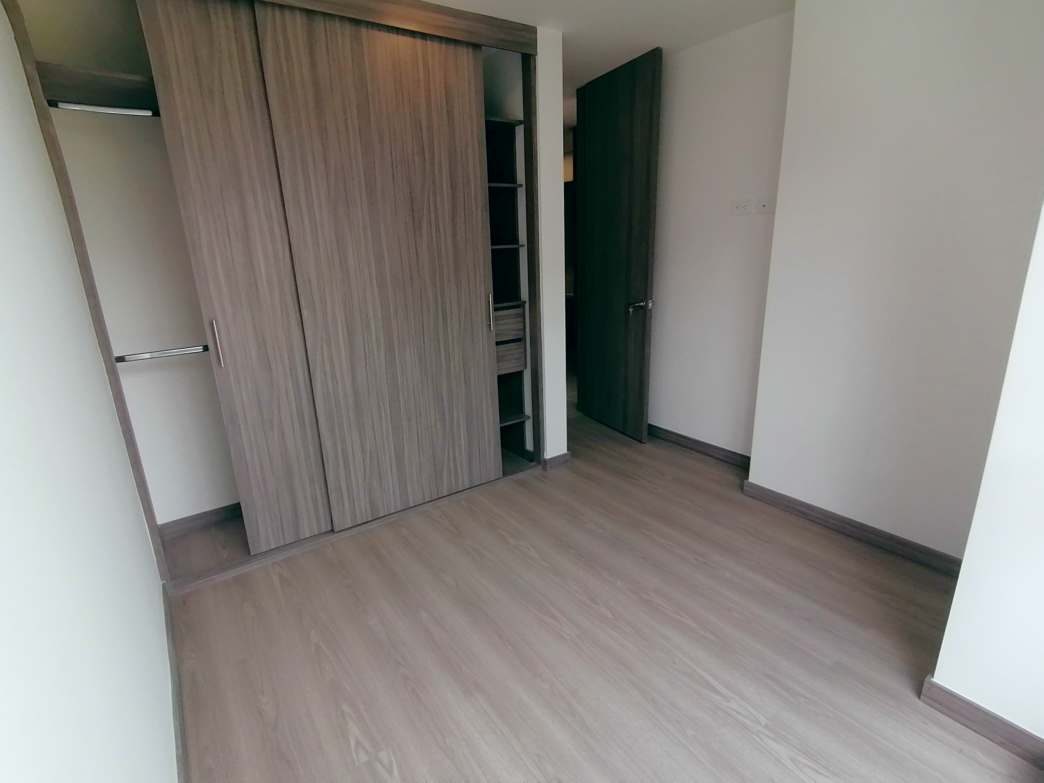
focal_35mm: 17
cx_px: 522
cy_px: 392
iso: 50
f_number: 2.4
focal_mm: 2.7
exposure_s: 1/121
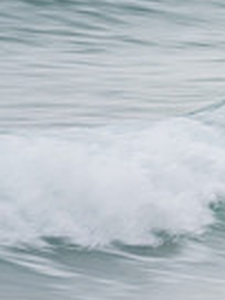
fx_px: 17714
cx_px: 551
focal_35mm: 2044
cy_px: 178
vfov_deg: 1.0
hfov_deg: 0.7
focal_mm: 500
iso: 64
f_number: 8
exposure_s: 1/30
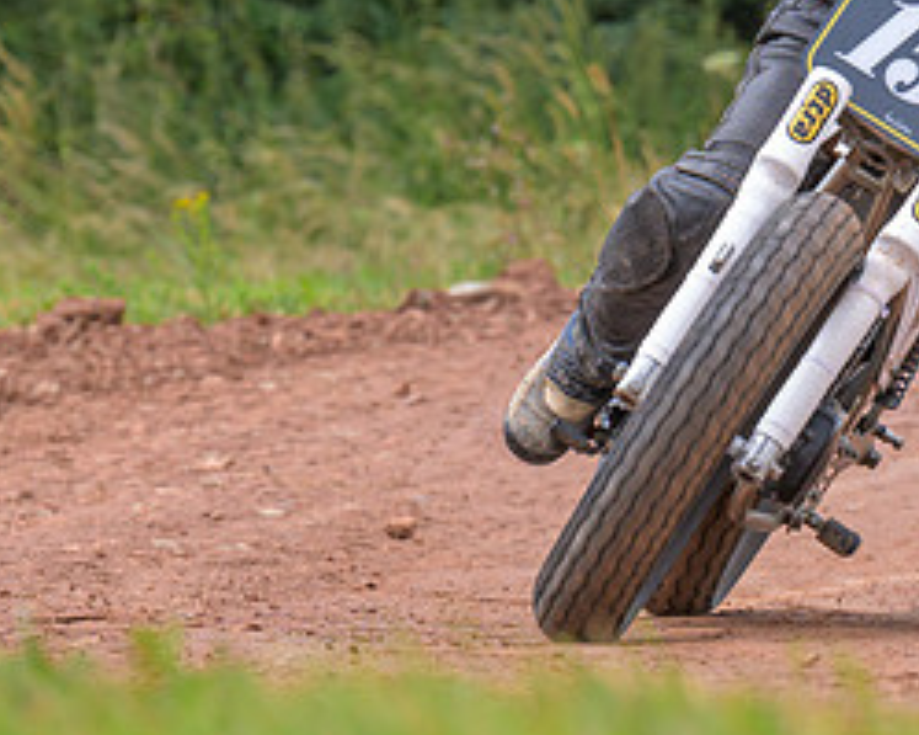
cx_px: 993
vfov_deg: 3.0
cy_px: 100
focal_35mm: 511
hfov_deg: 3.8
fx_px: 13893
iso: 280
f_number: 4
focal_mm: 120
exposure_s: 1/400
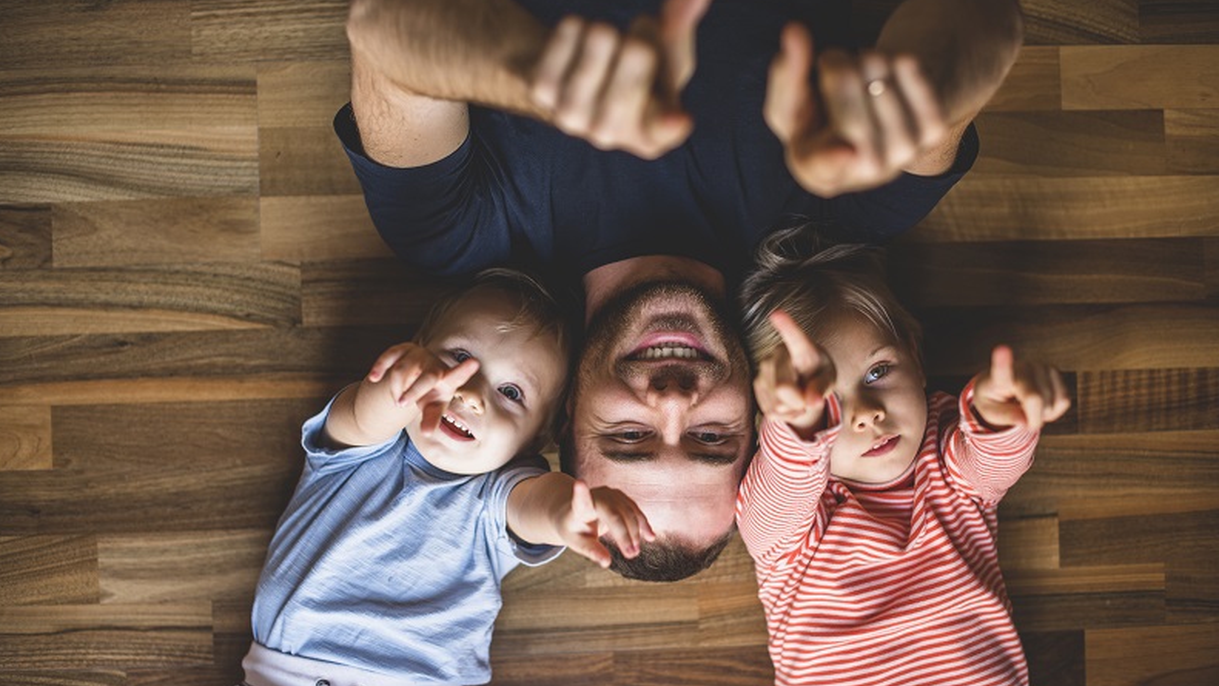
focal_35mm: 53
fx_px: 1713
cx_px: 606
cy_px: 365
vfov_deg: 22.6
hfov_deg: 39.2
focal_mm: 50
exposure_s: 1/100
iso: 200
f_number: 2.2
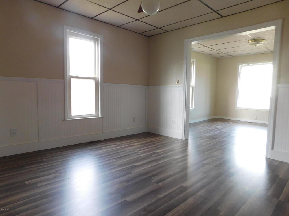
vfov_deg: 58.9
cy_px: 108
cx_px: 144
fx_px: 192
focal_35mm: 23
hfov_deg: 73.9
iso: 220
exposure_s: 1/30
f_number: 3
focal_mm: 4
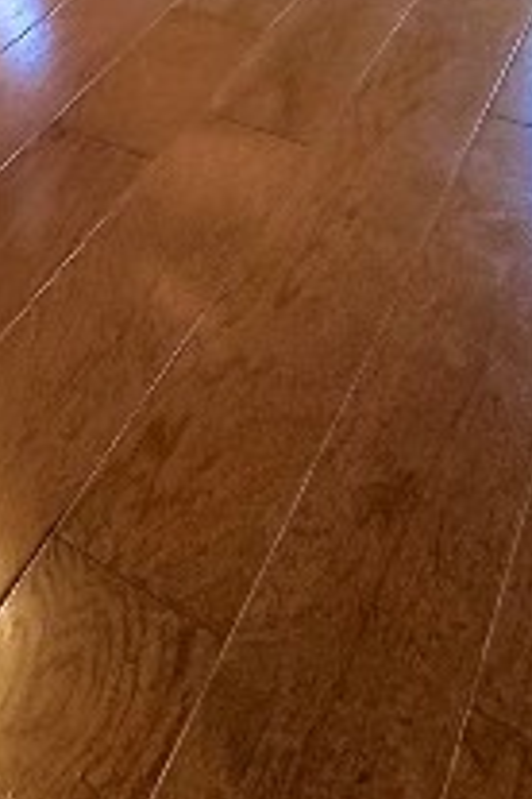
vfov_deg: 26.5
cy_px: -401
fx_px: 1197
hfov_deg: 19.7
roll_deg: +4.1
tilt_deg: -5.1
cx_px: -378
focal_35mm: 54
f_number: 2.2
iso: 250
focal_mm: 2.22
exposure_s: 1/120
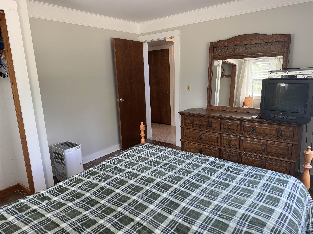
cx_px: 156
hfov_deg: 71.6
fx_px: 217
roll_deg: +2.7
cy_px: 117
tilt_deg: -11.8
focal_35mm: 24
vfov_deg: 56.8
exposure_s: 1/120
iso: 125
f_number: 1.78
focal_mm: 6.76
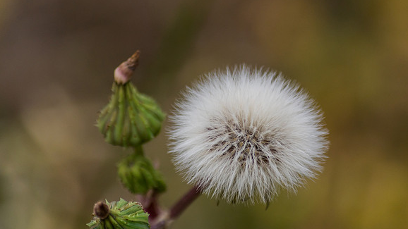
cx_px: 234
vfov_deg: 2.2
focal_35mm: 562
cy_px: 114
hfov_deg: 3.8
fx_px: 6079
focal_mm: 300
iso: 320
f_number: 5.6
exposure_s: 1/800
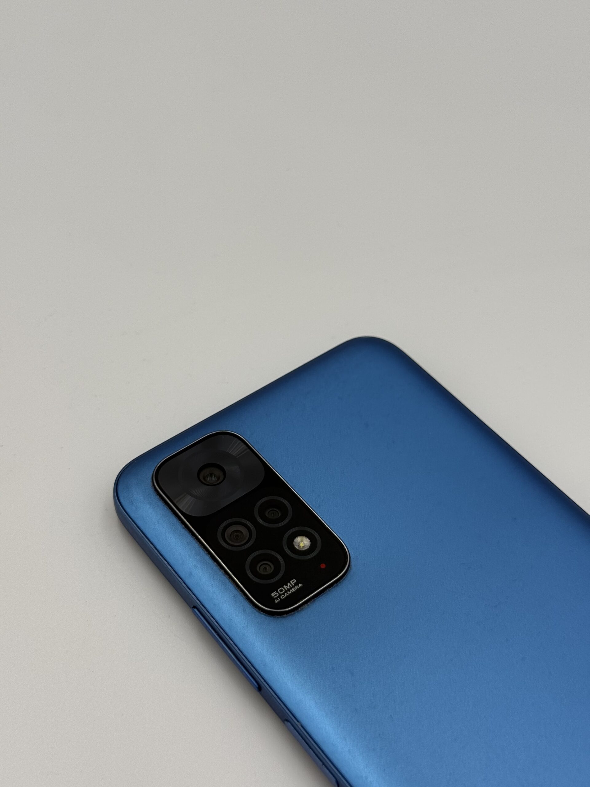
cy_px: 394
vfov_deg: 39.7
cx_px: 295
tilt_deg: -49.6
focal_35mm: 48
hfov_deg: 30.3
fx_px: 1091
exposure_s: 1/1203
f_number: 1.78
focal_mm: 6.76
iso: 80
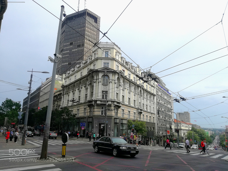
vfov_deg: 51.4
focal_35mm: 27
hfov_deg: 65.3
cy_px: 86
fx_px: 178
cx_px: 114
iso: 50
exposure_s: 1/698
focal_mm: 3.79
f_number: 2
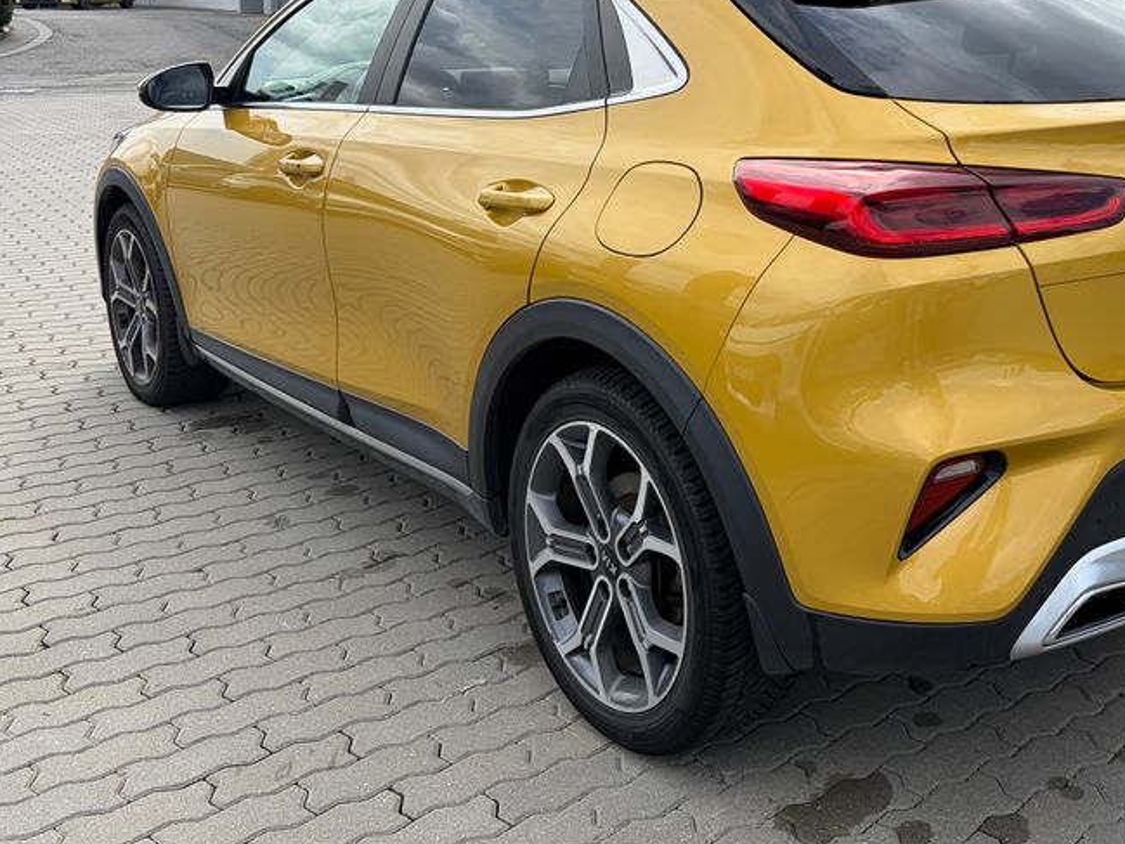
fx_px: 1333
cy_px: 211
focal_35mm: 41
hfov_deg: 44.7
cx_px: 801
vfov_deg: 34.4
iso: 50
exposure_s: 1/1517
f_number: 1.6
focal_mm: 5.96
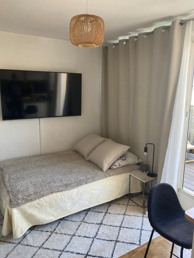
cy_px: 129
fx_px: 194
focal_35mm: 26
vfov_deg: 67.3
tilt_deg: -10.0
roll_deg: -0.4
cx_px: 97
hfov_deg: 53.1
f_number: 1.8
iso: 100
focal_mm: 4.25
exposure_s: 1/121
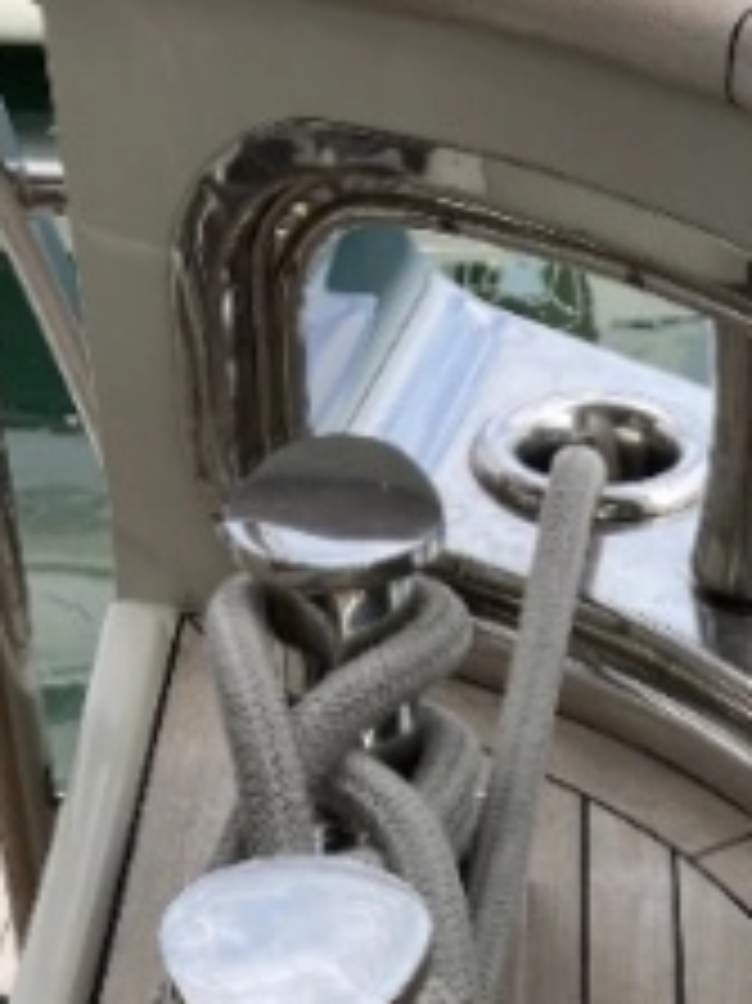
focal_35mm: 92
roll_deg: -4.7
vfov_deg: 19.3
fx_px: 2667
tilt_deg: -41.8
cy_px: 1387
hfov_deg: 15.6
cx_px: 847
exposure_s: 1/666
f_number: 1.8
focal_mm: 3.99
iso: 20
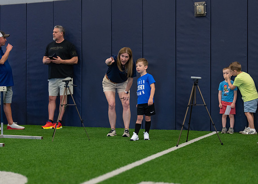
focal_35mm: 67
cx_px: 126
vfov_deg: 21.4
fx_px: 488
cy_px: 89
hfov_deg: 29.6
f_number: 1.2
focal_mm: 50
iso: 1250
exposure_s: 1/1000
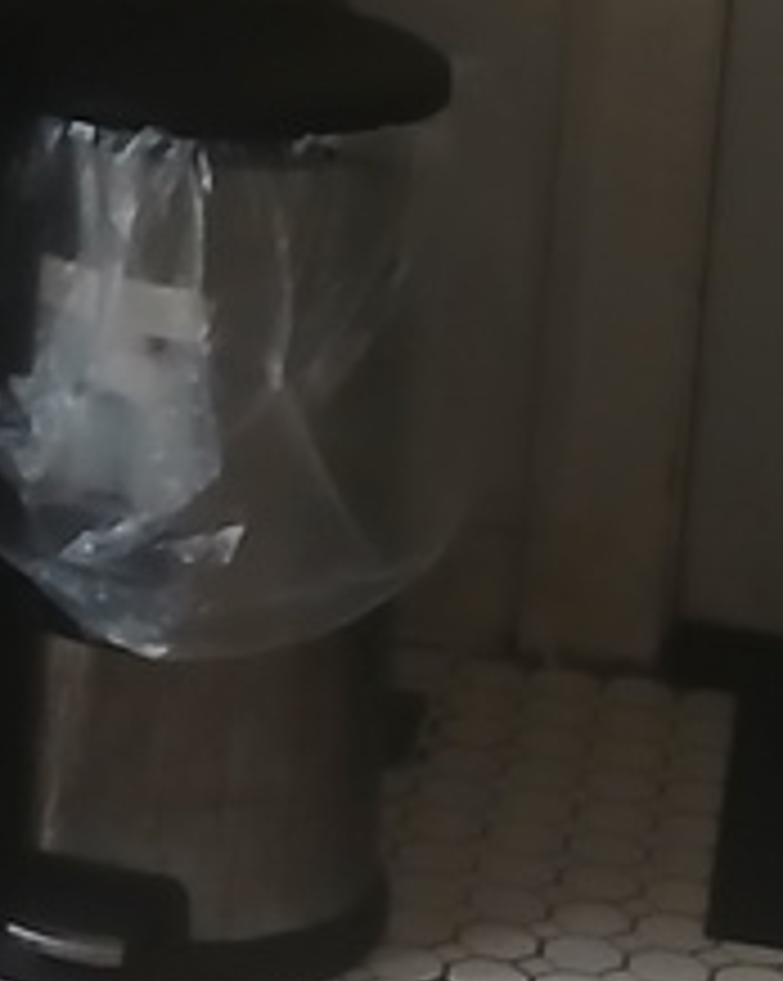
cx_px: -54
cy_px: -414
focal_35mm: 168
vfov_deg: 11.1
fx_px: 4873
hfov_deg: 9.1
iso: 250
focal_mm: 3.98
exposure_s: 1/24
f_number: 1.8
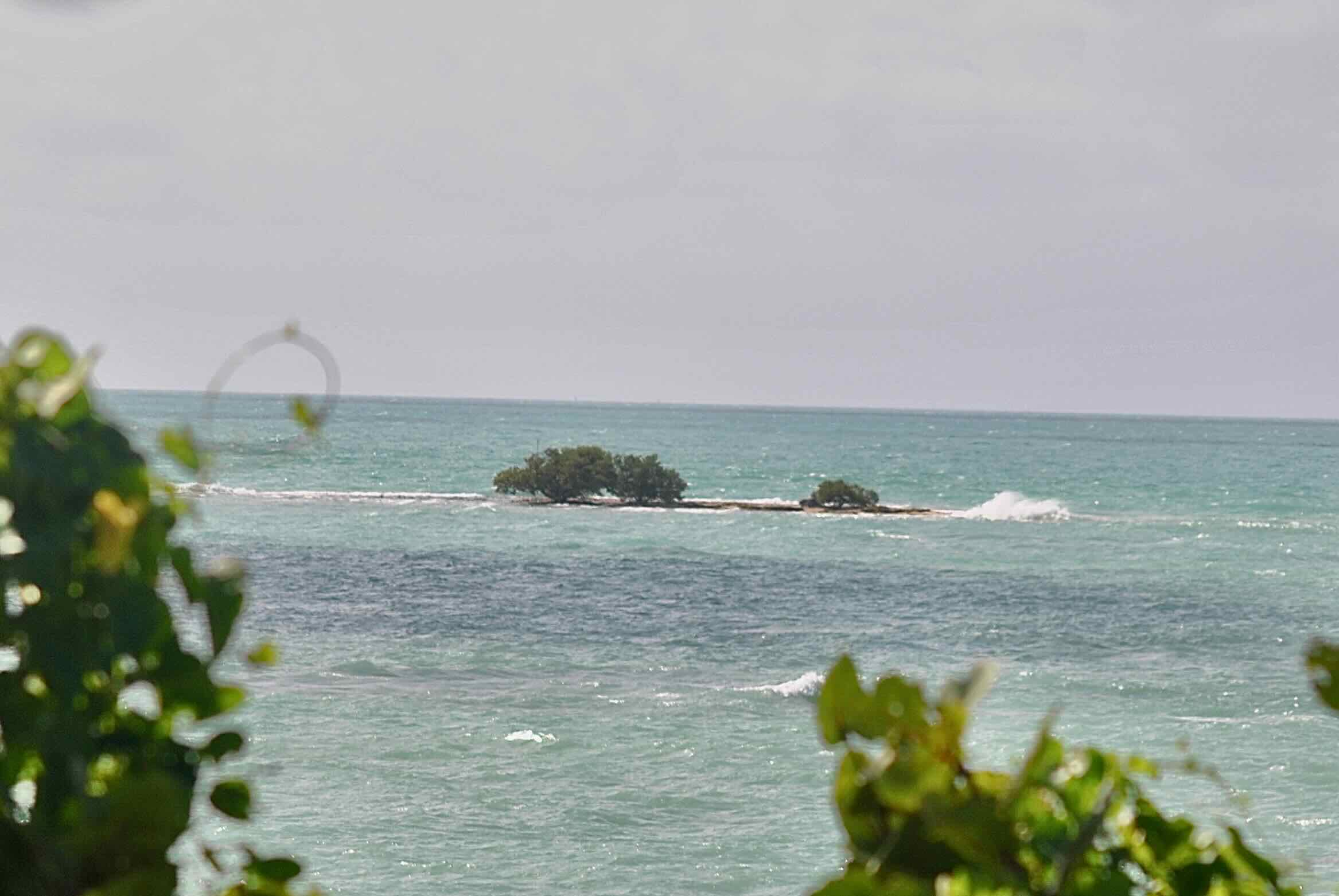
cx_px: 670
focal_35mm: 165
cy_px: 448
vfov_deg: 8.3
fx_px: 6144
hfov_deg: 12.4
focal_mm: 110
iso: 100
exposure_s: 1/500
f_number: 5.6
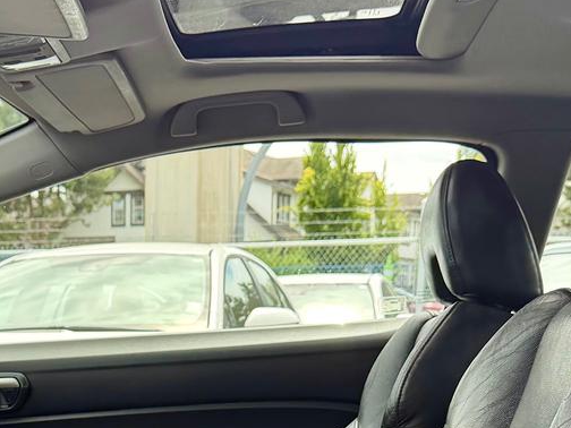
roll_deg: +0.2
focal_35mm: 61
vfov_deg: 22.9
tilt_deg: -12.8
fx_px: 1006
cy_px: 442
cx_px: 126
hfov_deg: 31.0
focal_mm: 6.76
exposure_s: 1/765
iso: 100
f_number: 1.78
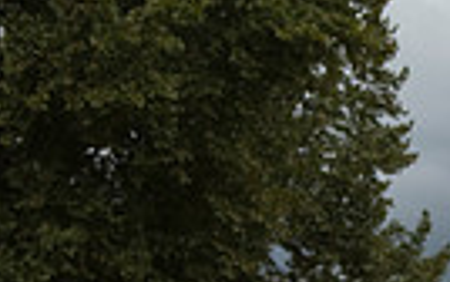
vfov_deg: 6.9
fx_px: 2271
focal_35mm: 185
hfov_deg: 10.2
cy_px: 502
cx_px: 971
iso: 1600
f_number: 3.5
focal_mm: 42
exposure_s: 1/3200
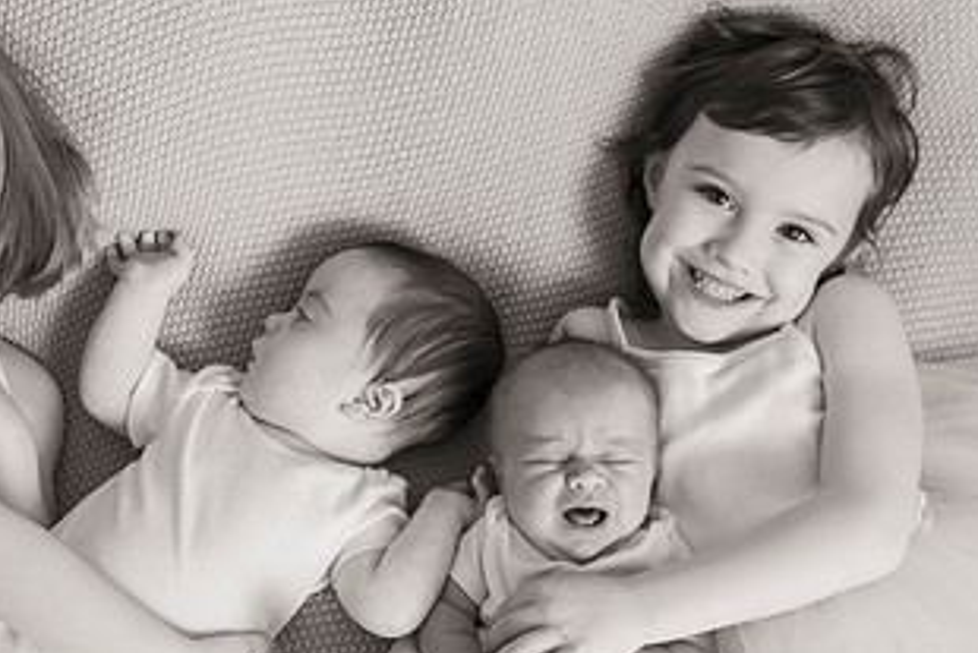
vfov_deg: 24.2
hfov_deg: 35.4
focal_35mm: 56
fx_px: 1522
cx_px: 359
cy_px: 383
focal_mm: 27
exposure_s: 1/125
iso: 200
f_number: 3.5
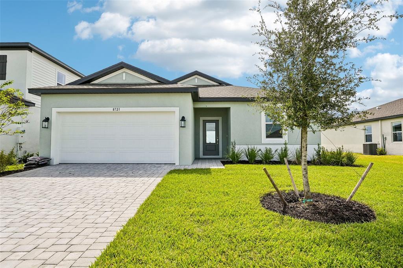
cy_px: 134
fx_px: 218
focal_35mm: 20
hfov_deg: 85.4
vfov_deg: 63.2
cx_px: 202
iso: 400
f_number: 8
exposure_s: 1/1600
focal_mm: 19.5
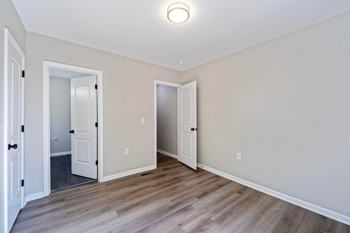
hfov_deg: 104.3
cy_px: 116
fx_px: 136
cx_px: 175
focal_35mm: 14
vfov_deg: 81.2
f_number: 8
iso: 250
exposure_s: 1/80
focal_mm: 14
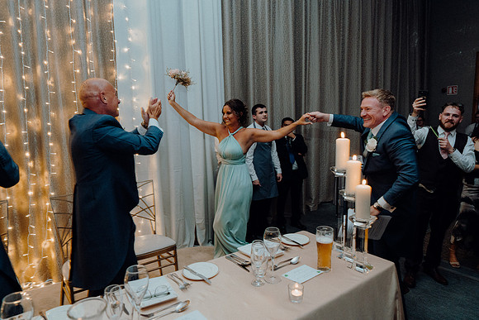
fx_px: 319
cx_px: 240
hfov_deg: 73.7
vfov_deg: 53.2
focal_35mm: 24
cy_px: 160
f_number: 3.5
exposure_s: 1/160
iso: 2500
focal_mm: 24
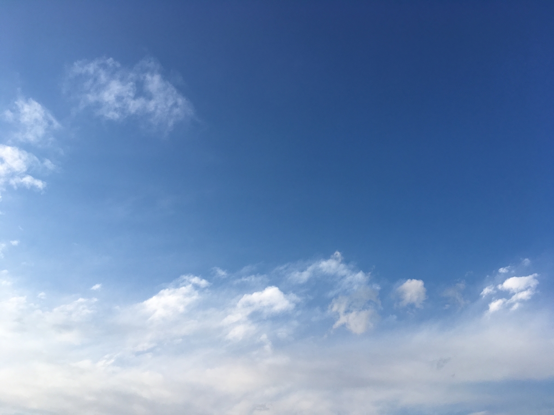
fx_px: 464
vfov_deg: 48.2
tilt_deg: +34.0
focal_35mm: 29
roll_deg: +2.2
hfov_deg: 61.7
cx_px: 277
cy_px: 208
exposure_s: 1/1425
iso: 25
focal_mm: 4.15
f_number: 2.2
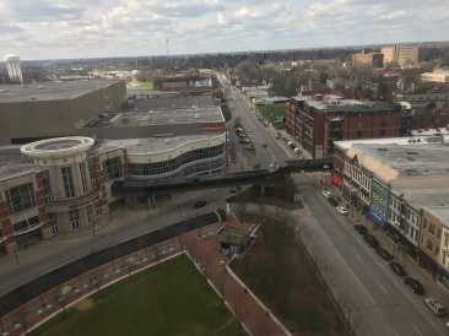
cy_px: 168
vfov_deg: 48.2
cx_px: 224
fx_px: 376
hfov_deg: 61.7
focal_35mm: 29
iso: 40
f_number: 2.2
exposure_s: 1/120
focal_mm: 4.15
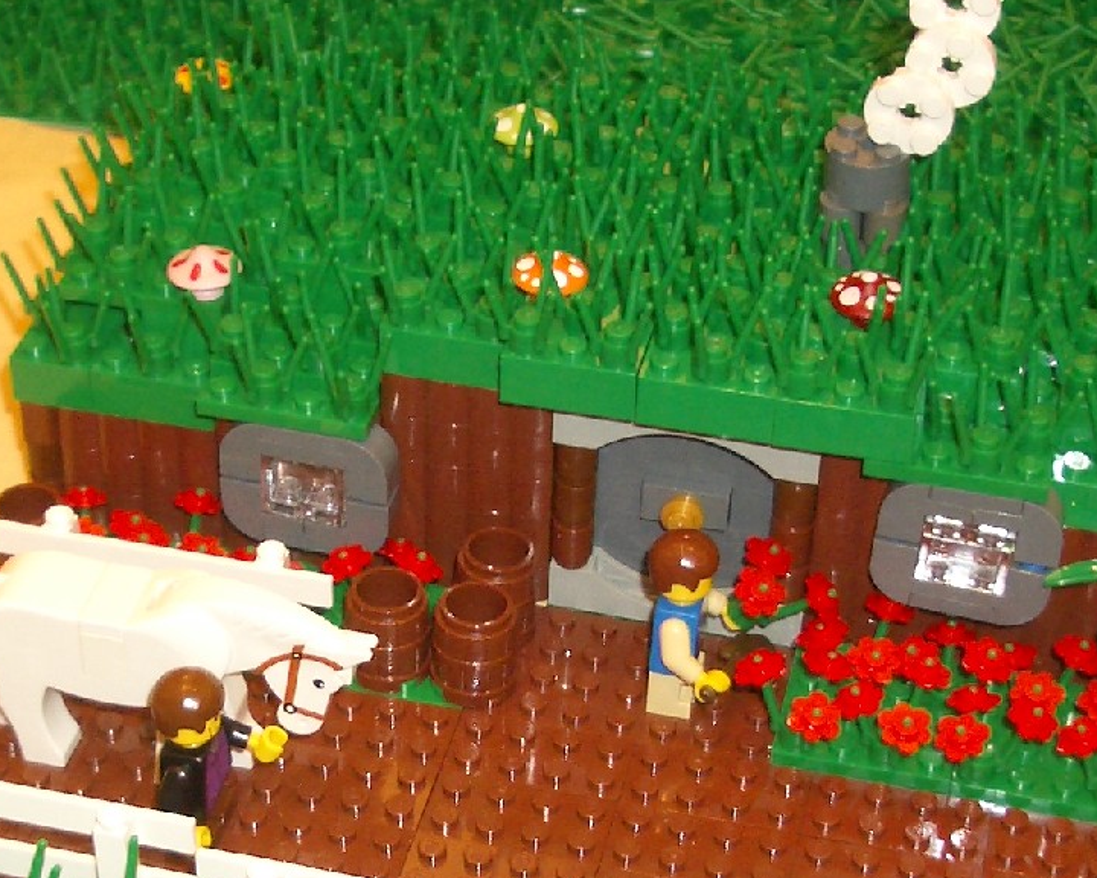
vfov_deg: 18.6
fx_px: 2662
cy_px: 643
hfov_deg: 23.3
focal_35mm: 82
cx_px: 517
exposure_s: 1/60
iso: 100
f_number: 2.6
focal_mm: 5.8
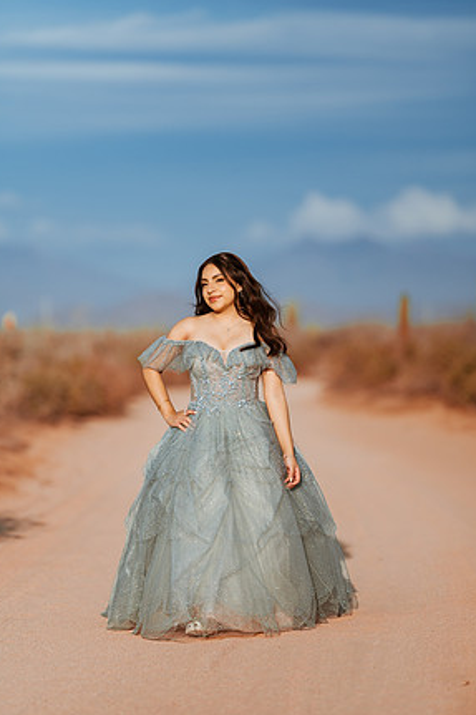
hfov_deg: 9.7
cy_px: 350
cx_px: 237
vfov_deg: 14.6
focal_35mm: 141
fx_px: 2799
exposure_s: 1/8000
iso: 100
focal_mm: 135
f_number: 1.8
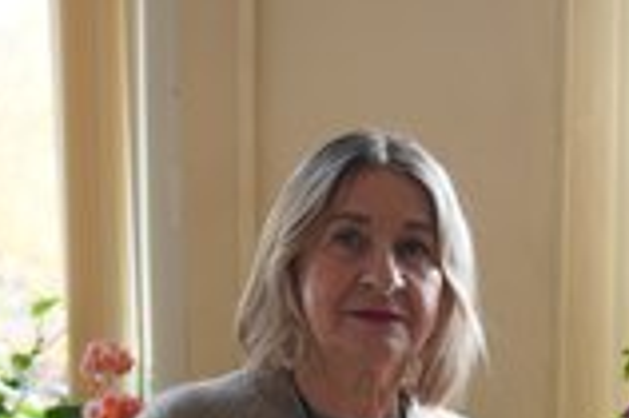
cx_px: 454
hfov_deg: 28.2
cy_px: 456
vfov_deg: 18.4
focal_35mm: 71
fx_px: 1239
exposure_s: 1/50
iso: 500
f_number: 2.8
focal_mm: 28
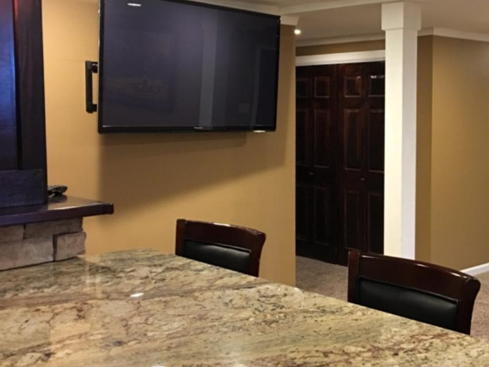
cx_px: 377
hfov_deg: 37.8
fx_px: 692
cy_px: 161
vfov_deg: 29.6
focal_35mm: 49
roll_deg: -0.4
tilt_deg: -6.1
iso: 80
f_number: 2.2
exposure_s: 1/8
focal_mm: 4.15
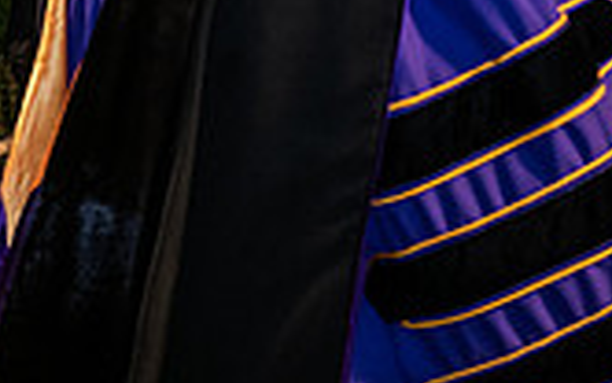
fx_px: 3689
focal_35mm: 221
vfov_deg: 5.9
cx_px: 903
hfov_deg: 9.2
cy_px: -201
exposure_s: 1/200
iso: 1600
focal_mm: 62
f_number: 6.3
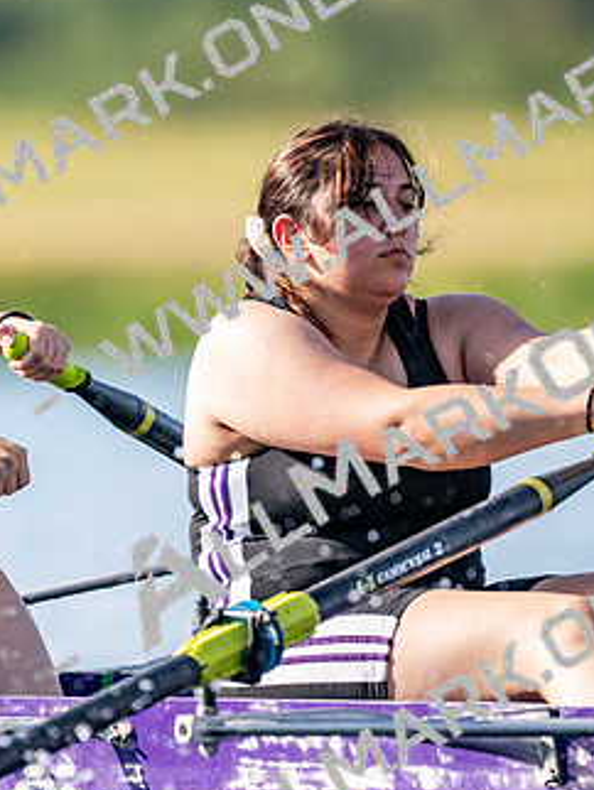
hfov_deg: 1.4
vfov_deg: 1.9
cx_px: -79
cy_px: 418
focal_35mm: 1038
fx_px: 23718
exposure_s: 1/2500
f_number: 5.6
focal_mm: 600
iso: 720
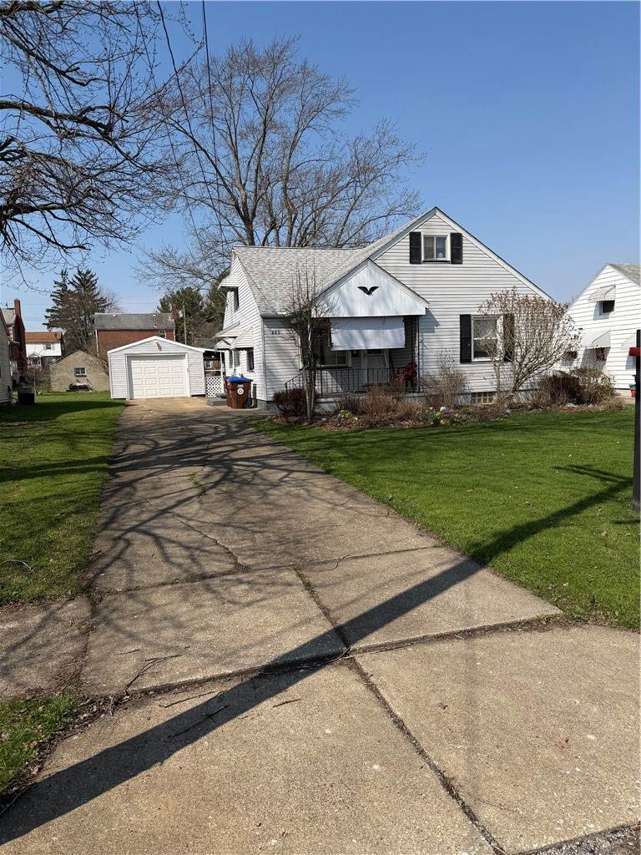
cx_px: 320
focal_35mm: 24
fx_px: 593
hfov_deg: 56.8
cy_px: 428
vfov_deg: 71.6
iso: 80
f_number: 1.78
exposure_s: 1/6173
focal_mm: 6.76
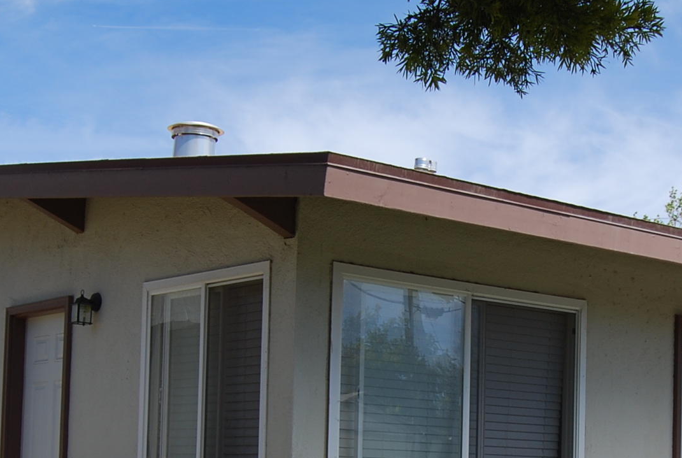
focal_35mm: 73
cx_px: 451
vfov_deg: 18.3
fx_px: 1386
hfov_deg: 27.5
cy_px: 443
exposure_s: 1/200
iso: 100
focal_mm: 18
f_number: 7.1
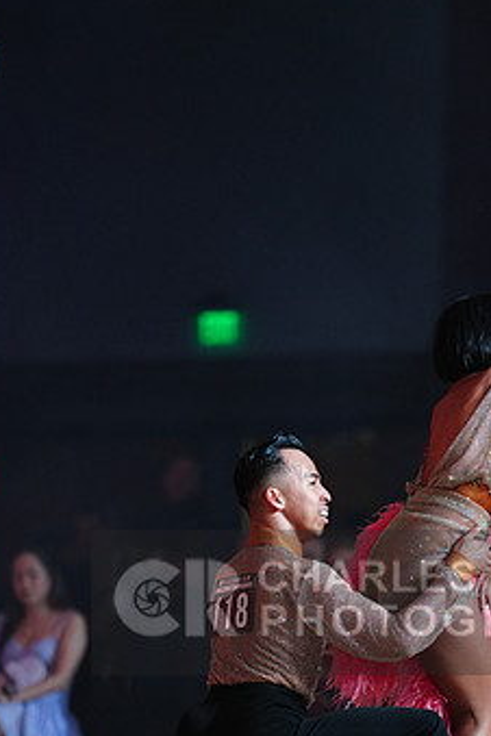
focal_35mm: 342
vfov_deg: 6.0
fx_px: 6996
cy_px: 604
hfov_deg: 4.0
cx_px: 392
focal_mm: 200
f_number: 2.8
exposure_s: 1/250
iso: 2000
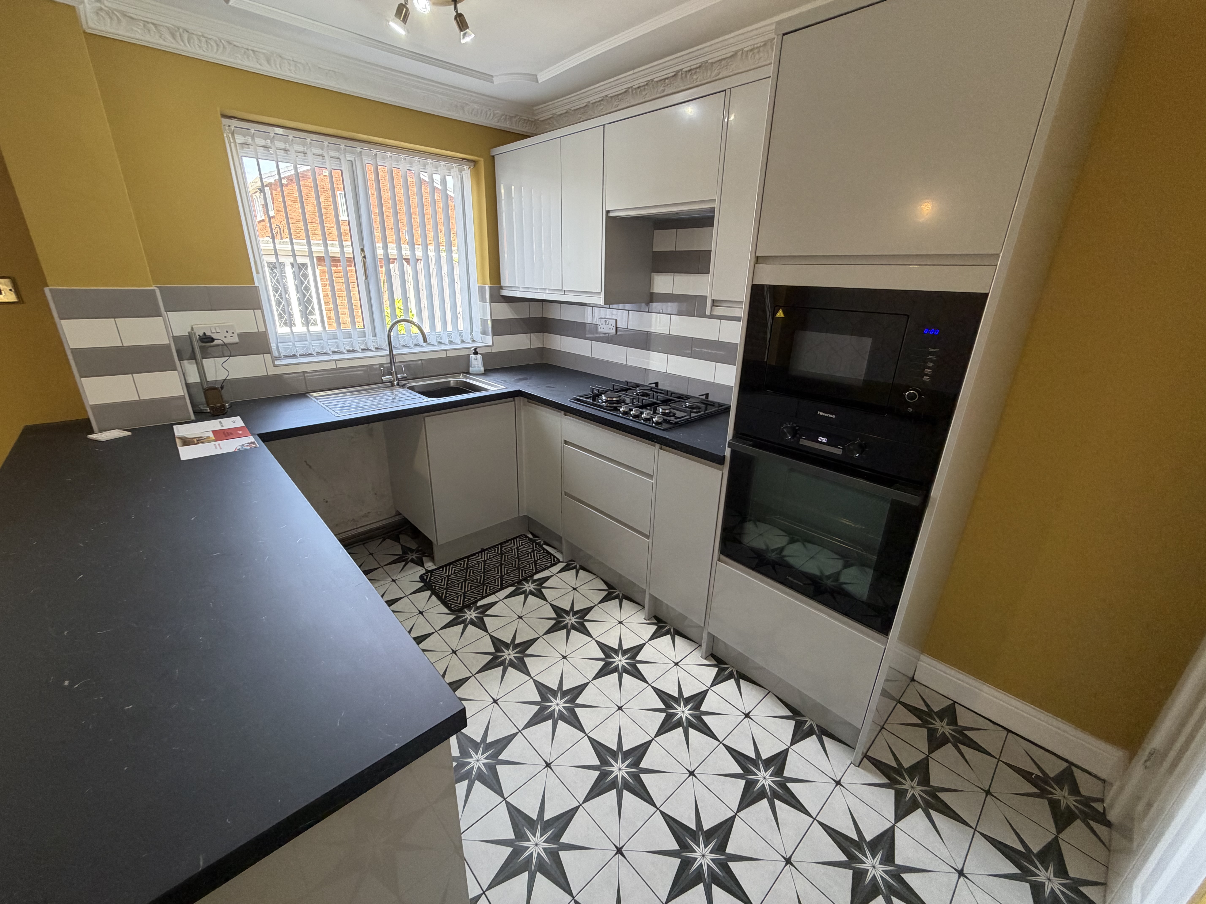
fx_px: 488
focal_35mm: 14
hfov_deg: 102.1
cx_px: 603
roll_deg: -0.8
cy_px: 452
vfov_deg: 85.7
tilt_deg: -19.4
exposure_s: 1/50
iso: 200
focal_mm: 2.22
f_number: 2.2
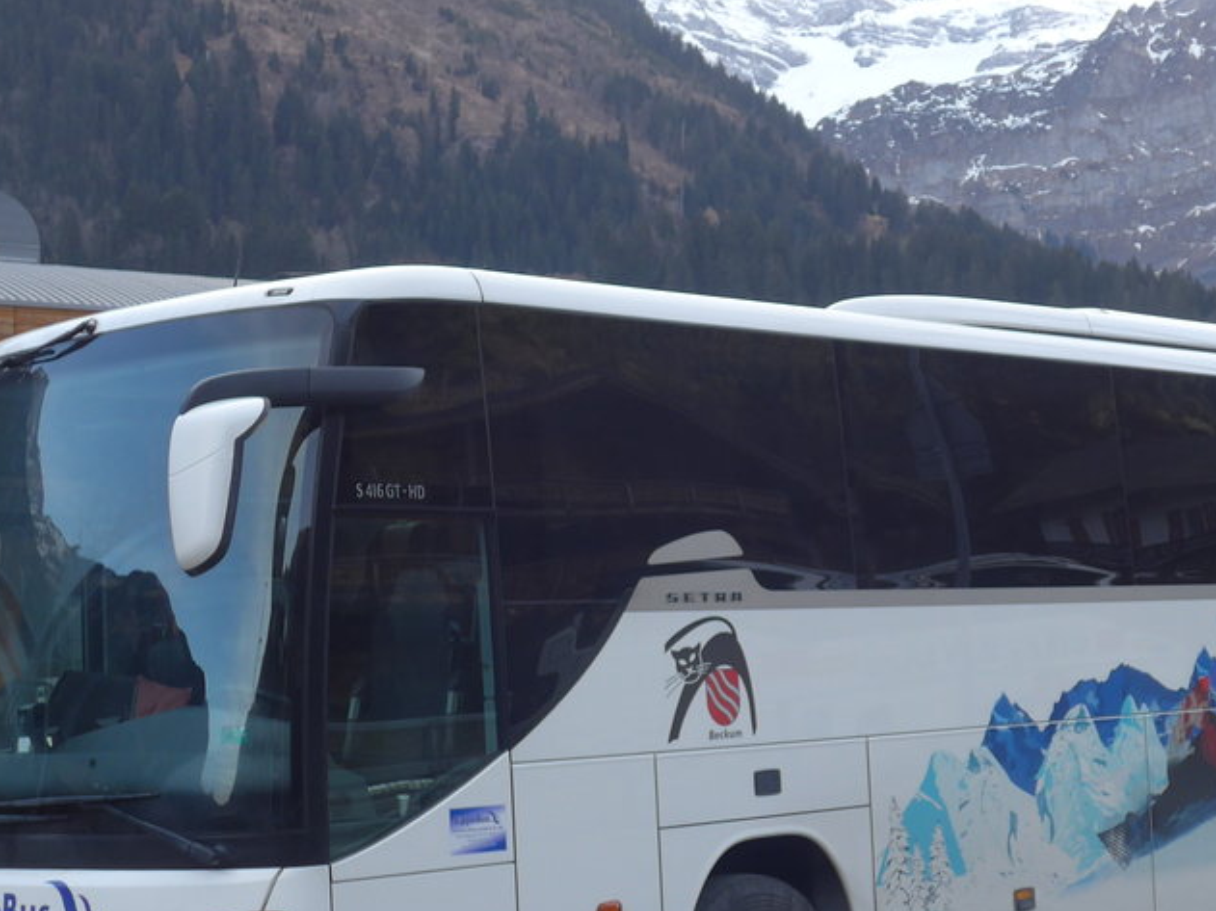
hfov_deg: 25.0
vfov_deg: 18.9
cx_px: 715
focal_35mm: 78
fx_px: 2739
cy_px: 491
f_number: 2.8
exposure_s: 1/250
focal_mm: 8.4
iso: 80
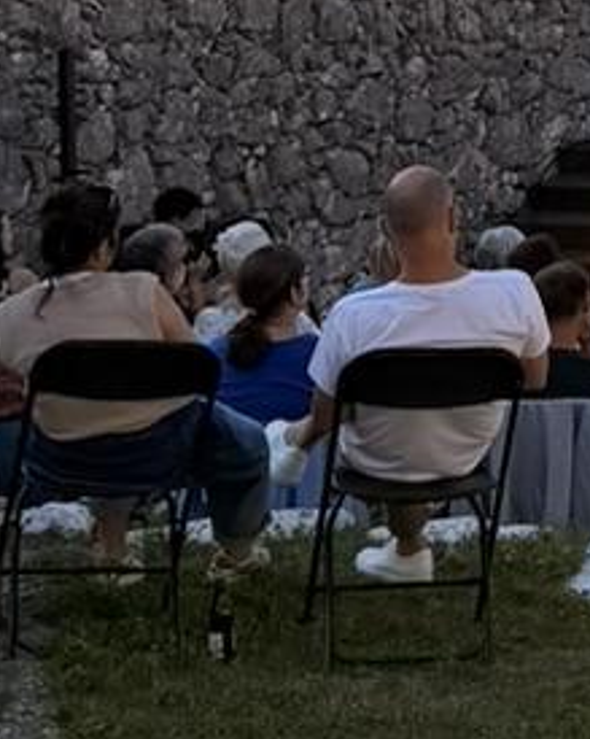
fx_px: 3822
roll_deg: +1.0
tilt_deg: -2.1
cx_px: 1573
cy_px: -461
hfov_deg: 7.9
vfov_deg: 10.5
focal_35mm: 175
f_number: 1.78
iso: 80
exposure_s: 1/3145
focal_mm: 6.76
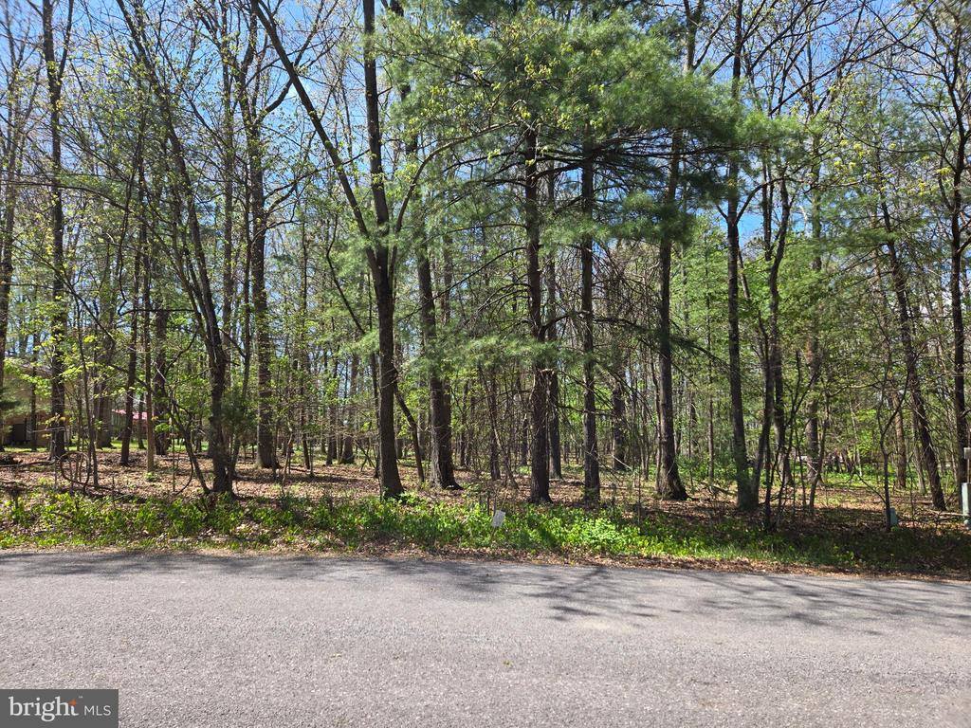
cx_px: 486
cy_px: 364
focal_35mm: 23
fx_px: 645
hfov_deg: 73.9
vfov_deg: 58.9
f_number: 1.8
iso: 25
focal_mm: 5.4
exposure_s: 1/732
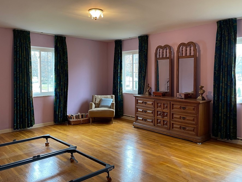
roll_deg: +0.4
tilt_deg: -2.3
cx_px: 127
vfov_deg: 46.8
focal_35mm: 30
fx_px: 210
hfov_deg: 59.9
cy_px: 84
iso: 200
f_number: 1.6
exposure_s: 1/60
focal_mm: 4.2
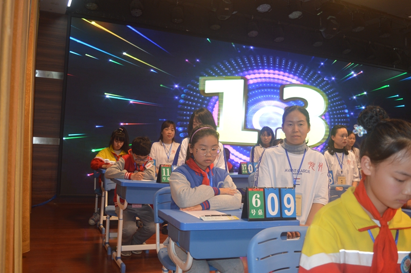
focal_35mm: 36
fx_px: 410
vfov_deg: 36.8
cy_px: 136
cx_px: 206
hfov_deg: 53.2
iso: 400
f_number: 4
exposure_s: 1/80
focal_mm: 24
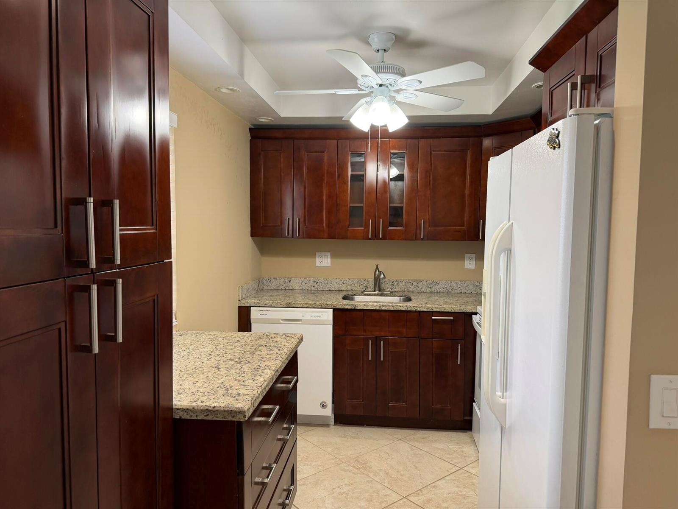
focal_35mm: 24
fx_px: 470
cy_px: 254
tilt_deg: -5.5
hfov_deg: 71.6
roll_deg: +0.8
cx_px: 339
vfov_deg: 56.8
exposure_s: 1/120
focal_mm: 6.76
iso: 160
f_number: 1.78
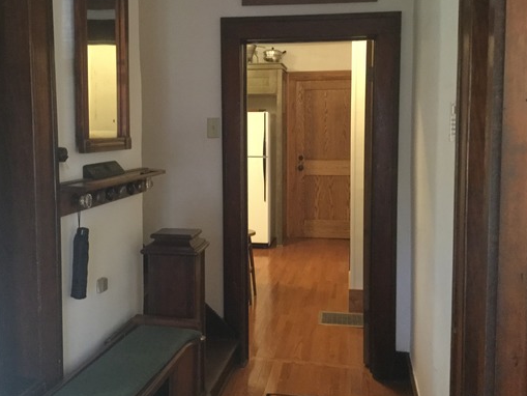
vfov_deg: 36.8
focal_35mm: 39
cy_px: 175
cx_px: 244
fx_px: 594
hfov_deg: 47.8
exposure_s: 1/15
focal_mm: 3.3
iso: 500
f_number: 2.4
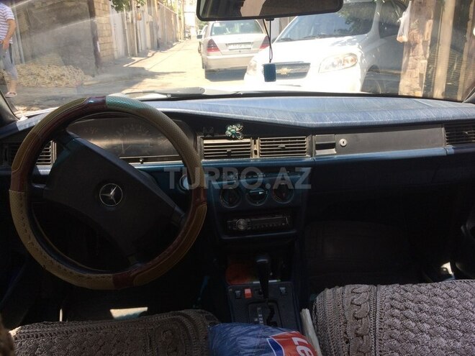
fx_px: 398
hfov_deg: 61.7
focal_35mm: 29
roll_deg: -0.1
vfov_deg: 48.2
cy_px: 178
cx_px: 238
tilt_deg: -21.8
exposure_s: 1/419
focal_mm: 4.15
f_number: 2.2
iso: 32
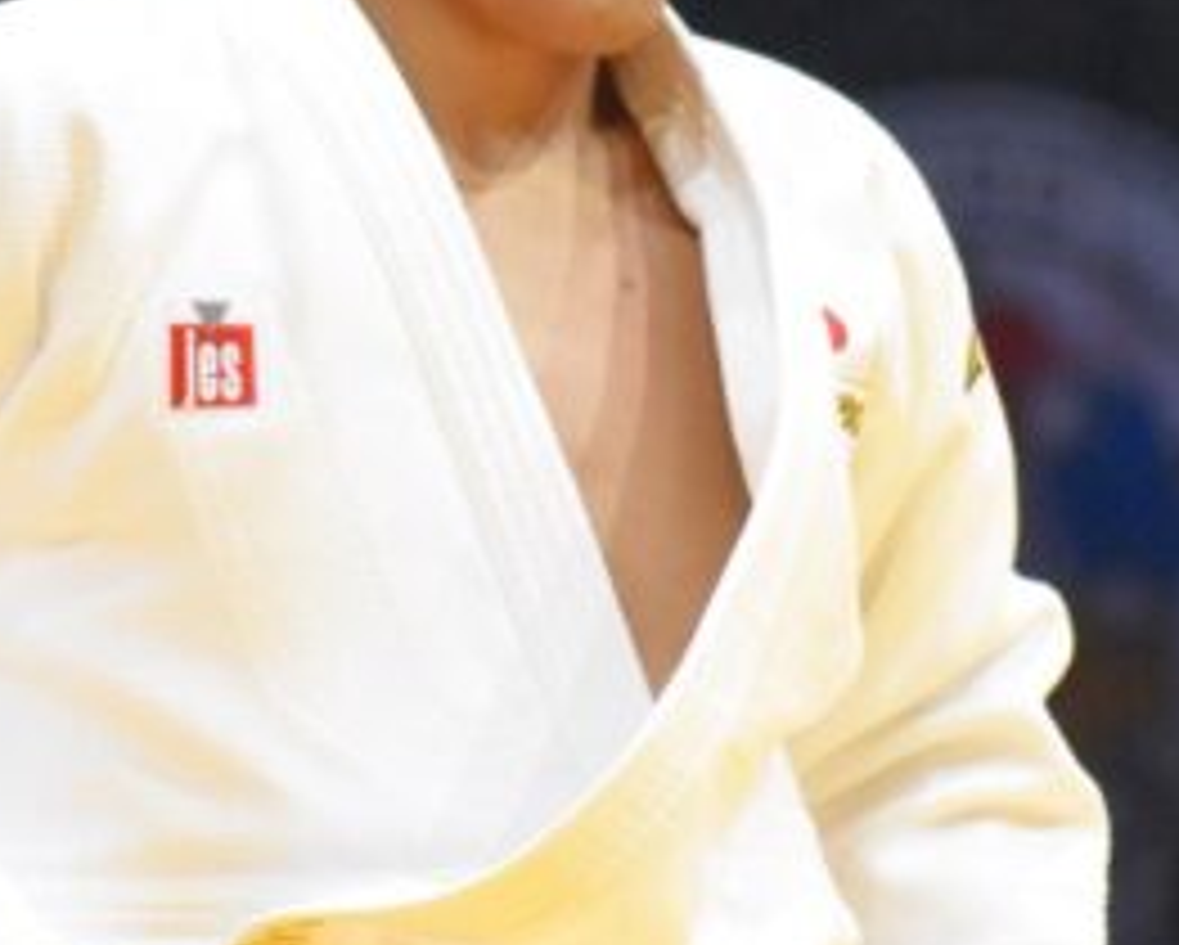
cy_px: 180
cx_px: 360
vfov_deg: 2.1
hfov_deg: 2.7
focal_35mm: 721
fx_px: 25190
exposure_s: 1/640
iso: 6400
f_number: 7.1
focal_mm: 175
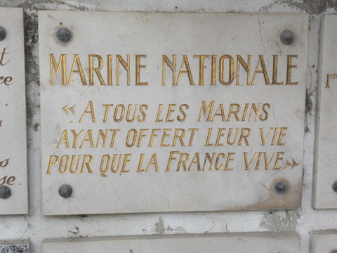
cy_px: 126
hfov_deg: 28.6
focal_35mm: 68
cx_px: 168
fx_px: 662
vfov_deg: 21.6
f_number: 5.1
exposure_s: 1/60
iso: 100
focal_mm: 12.2
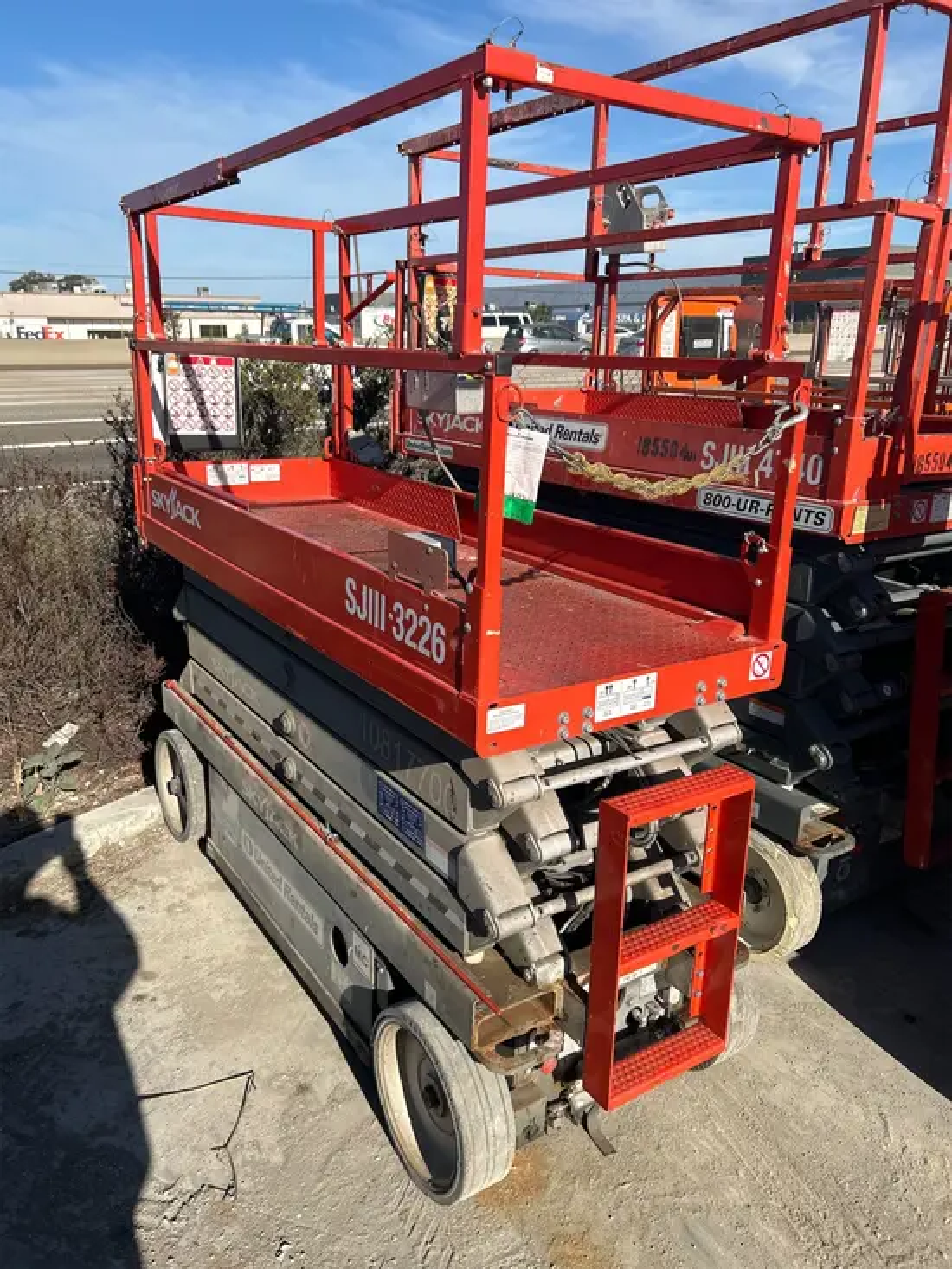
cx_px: 476
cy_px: 634
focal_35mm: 26
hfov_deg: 53.1
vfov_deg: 67.3
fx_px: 953
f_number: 1.5
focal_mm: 5.7
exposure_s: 1/4115
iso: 50
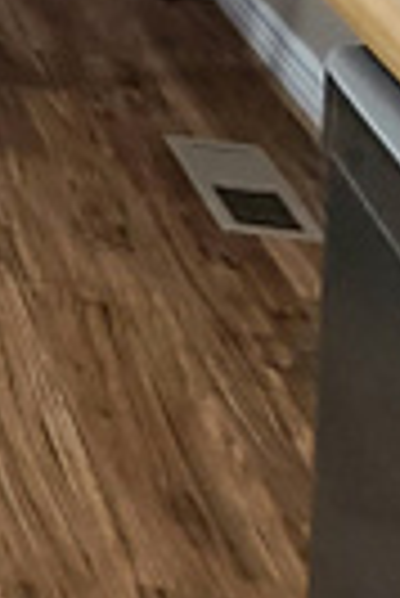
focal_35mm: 65
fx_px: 1080
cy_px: -438
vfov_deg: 21.7
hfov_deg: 13.6
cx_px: -616
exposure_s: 1/29.1
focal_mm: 2.2
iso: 500
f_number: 2.2
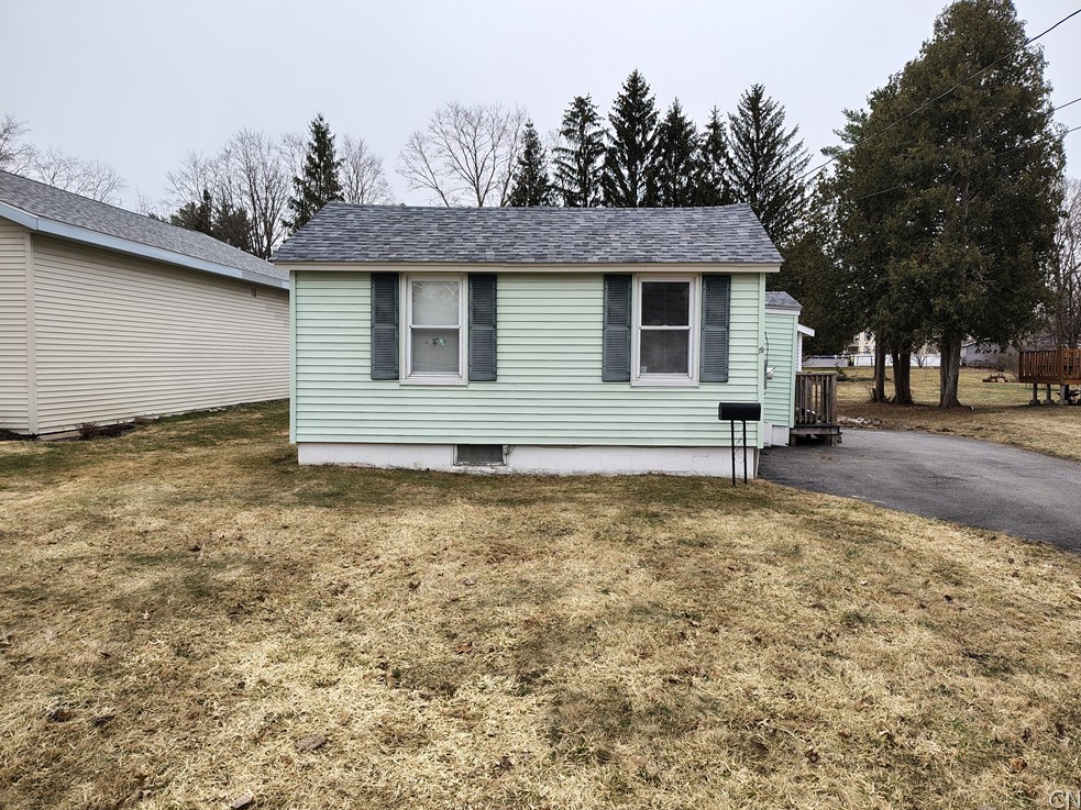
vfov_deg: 54.9
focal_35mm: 25
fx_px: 781
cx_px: 561
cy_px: 396
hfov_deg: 69.4
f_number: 1.8
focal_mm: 5.56
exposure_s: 1/630
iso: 100
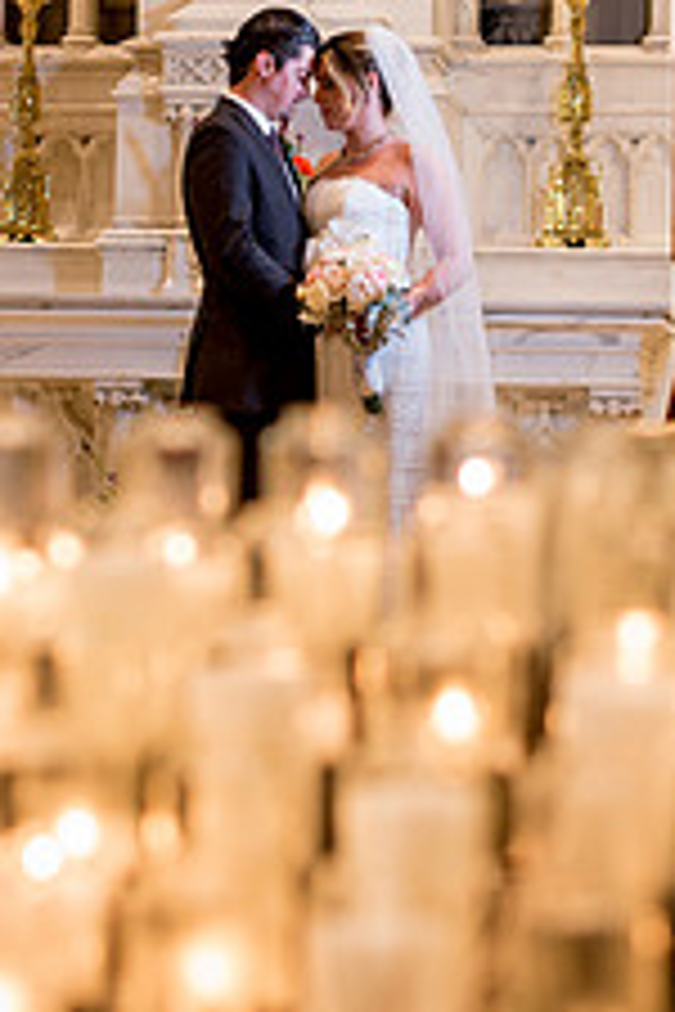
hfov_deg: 13.7
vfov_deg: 20.4
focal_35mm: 100
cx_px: 338
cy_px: 400
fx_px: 2812
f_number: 2.2
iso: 800
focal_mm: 50
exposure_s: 1/100
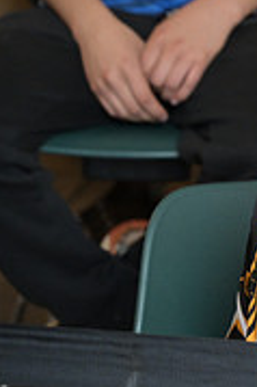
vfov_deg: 9.0
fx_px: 2435
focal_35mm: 227
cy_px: 29
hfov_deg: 5.8
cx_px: 622
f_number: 4
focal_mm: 70
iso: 2000
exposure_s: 1/125
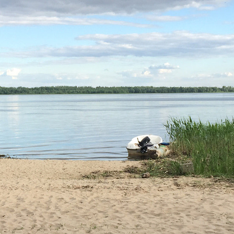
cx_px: 61
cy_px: 135
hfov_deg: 22.9
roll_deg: +0.4
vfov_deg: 23.0
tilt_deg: -4.6
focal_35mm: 75
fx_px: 574
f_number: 2.2
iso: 32
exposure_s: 1/573
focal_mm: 4.15
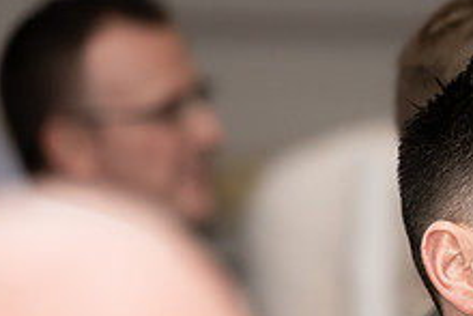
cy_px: 248
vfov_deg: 2.2
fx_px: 8269
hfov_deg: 3.3
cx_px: 702
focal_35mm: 629
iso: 400
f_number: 2.8
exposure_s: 1/160
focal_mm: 195
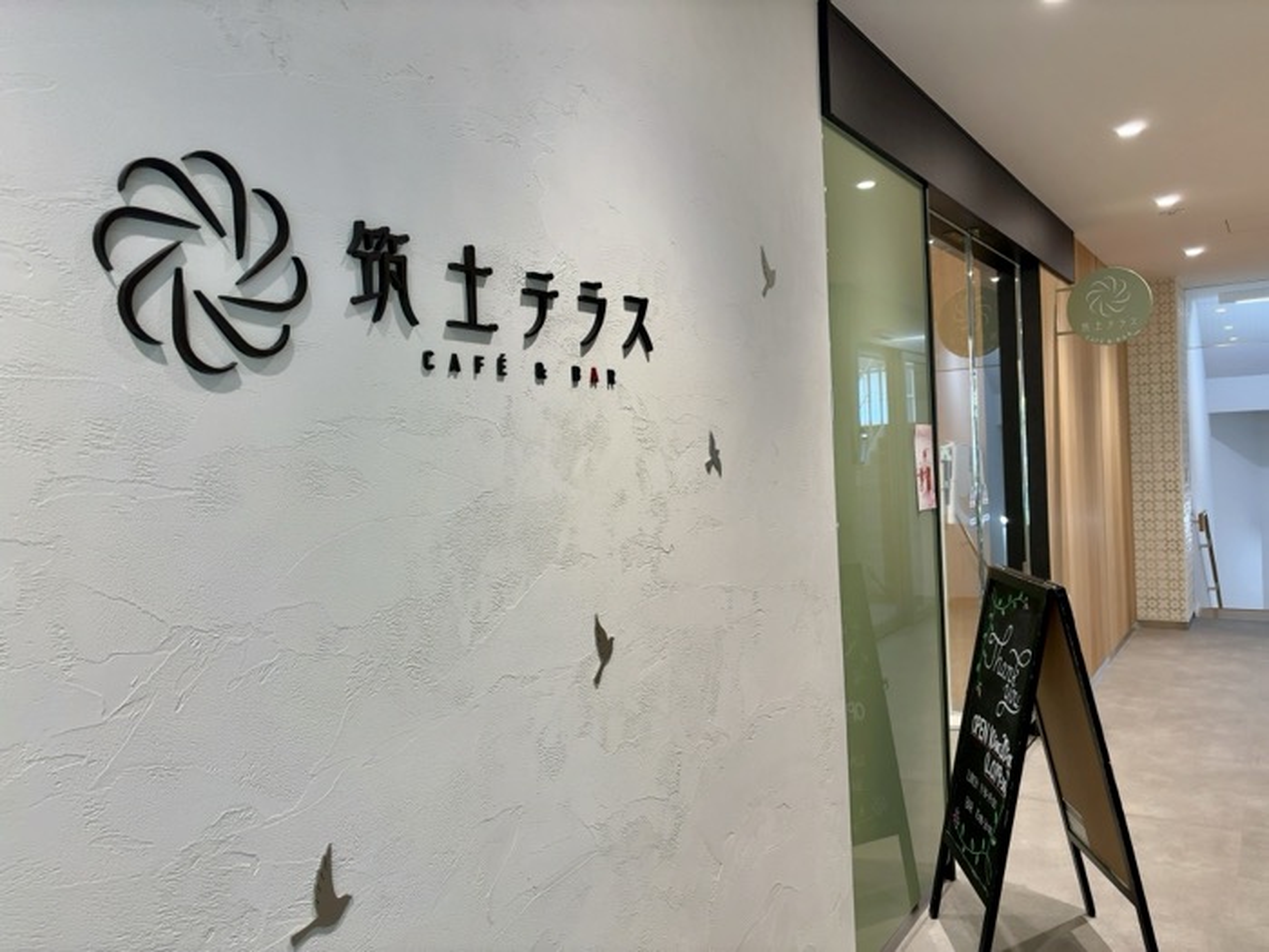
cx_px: 634
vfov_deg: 53.1
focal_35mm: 26
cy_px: 476
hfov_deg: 67.3
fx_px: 953
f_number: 1.6
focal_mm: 5.96
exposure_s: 1/100
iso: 100
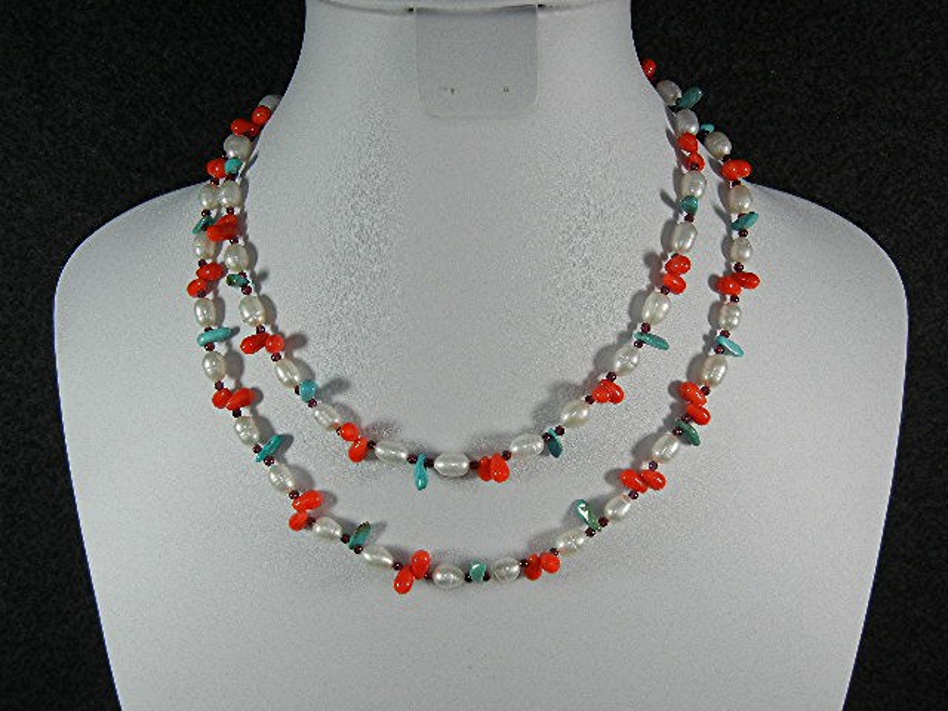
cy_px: 356
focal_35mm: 45
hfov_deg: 42.1
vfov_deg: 32.2
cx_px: 474
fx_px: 1232
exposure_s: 1/59.6
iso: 160
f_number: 3.8
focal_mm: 8.1
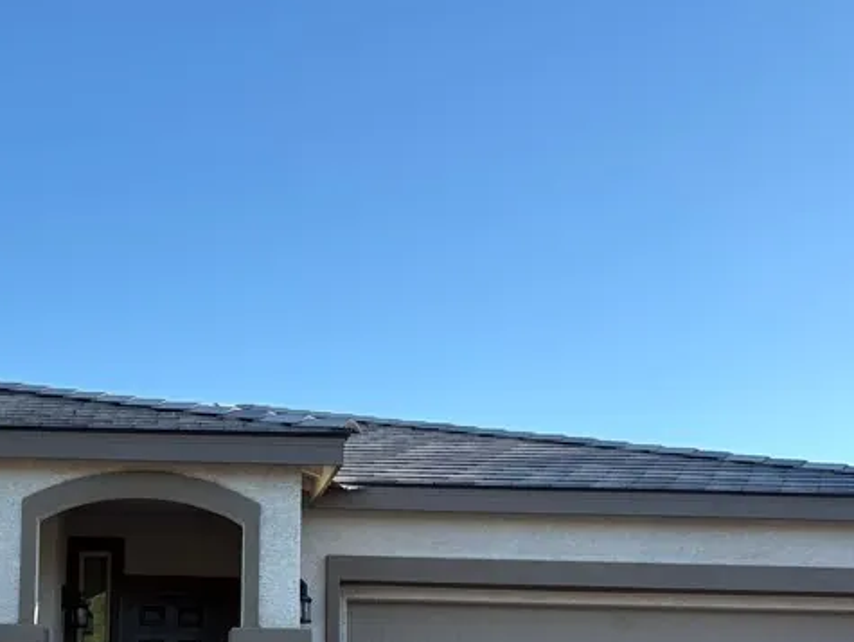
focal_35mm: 56
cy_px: 568
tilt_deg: +7.1
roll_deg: -0.2
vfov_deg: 25.4
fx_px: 1383
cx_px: 187
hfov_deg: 33.5
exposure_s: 1/1420
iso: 50
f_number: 1.6
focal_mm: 5.96
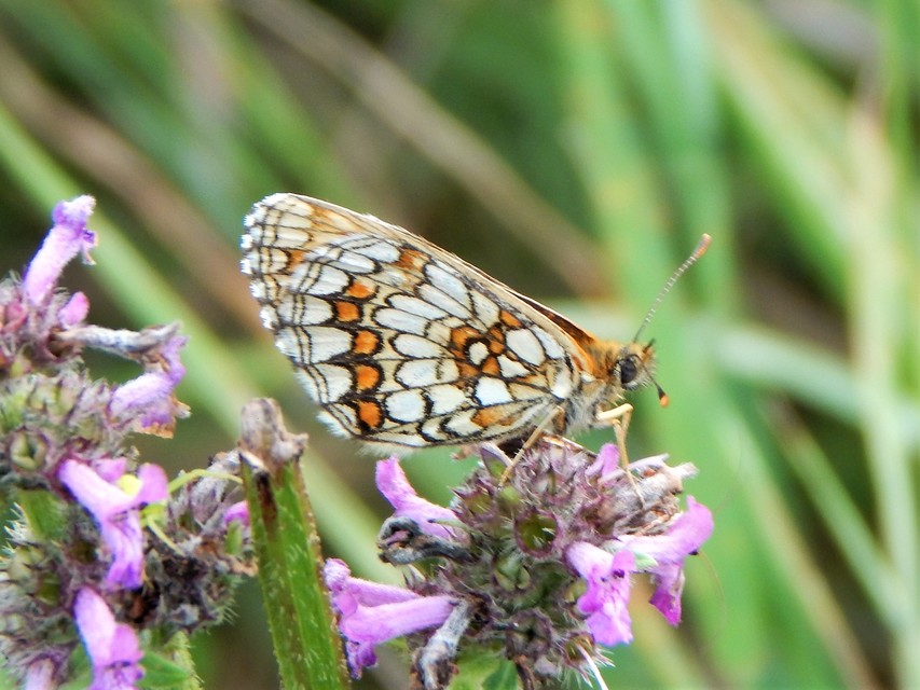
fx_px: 6645
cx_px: 460
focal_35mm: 250
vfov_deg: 5.9
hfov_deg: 7.9
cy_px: 345
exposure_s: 1/50
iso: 125
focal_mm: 44.9
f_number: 5.6
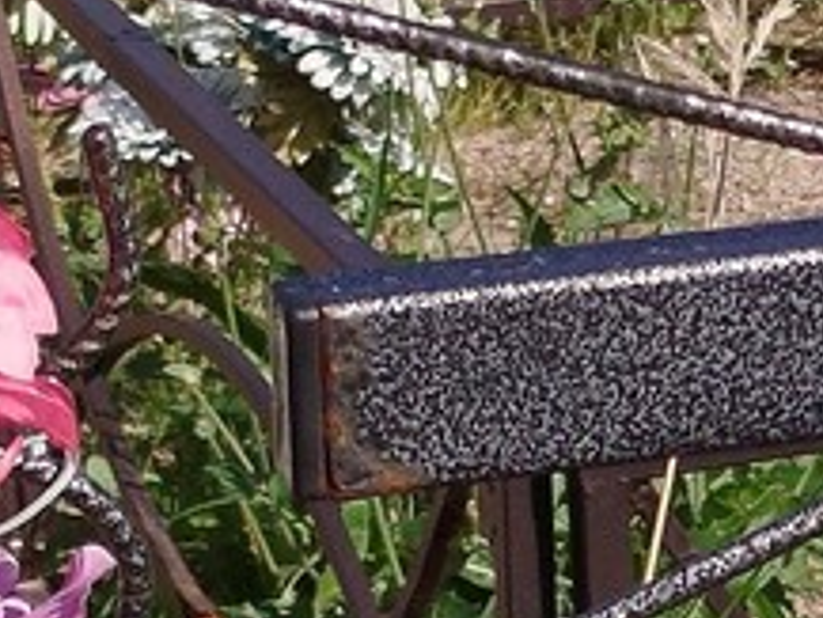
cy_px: 292
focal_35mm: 107
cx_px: 1513
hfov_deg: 15.6
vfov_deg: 13.8
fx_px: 2545
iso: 50
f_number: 1.7
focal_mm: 5.31
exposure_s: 1/977
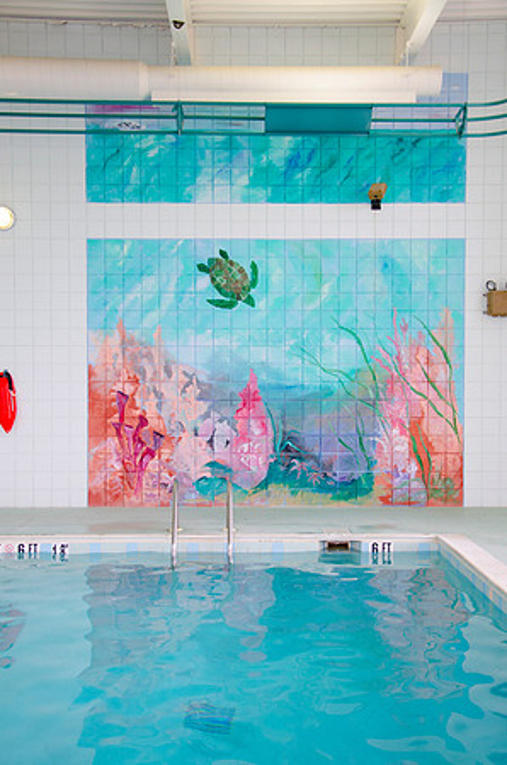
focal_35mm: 48
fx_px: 1019
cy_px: 382
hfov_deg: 27.9
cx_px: 254
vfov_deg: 41.2
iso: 400
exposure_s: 1/60
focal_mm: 32
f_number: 5.6
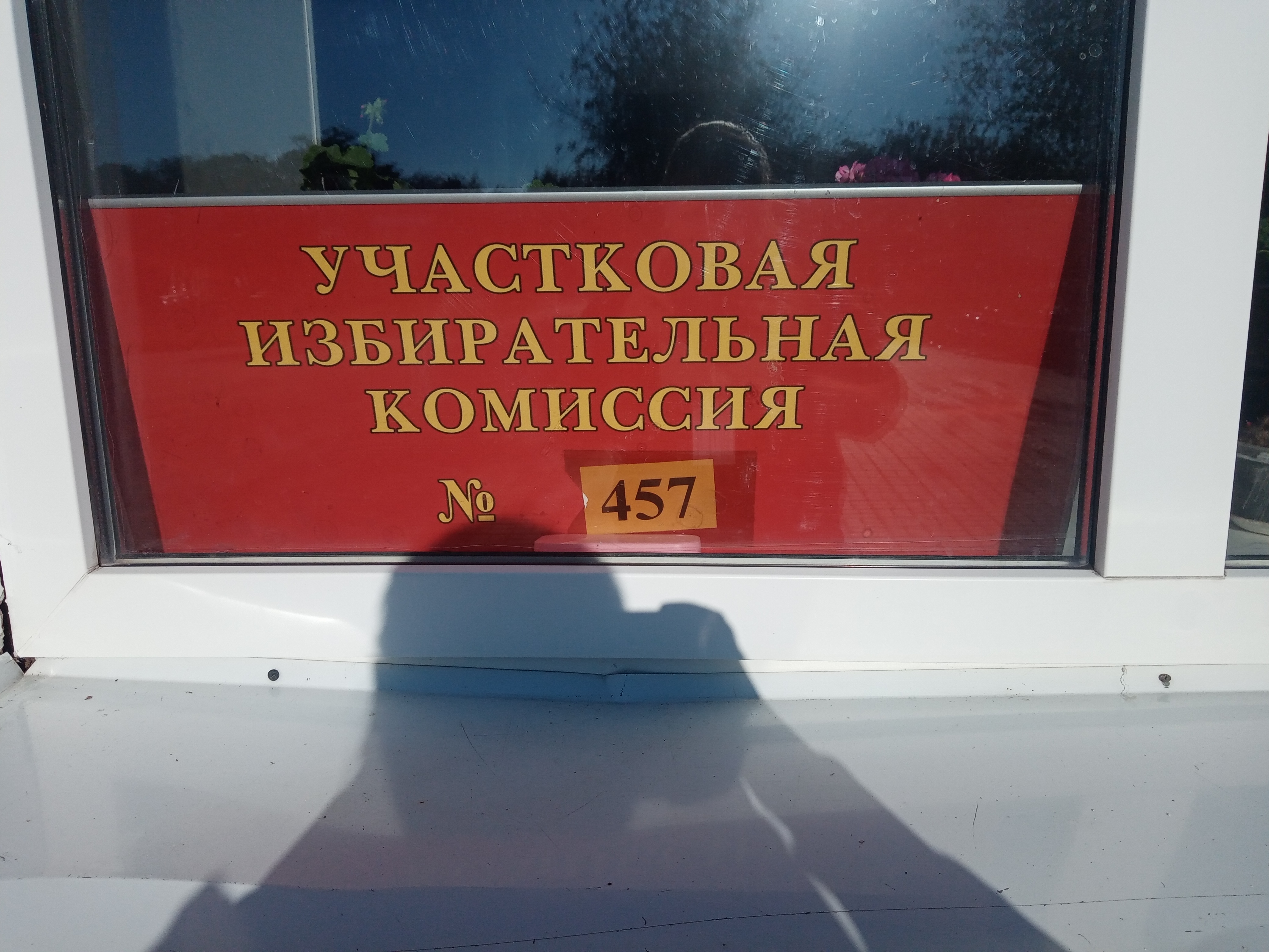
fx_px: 953
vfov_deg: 53.1
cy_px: 476
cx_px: 634
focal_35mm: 26
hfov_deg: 67.3
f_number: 1.8
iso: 107
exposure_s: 1/3704
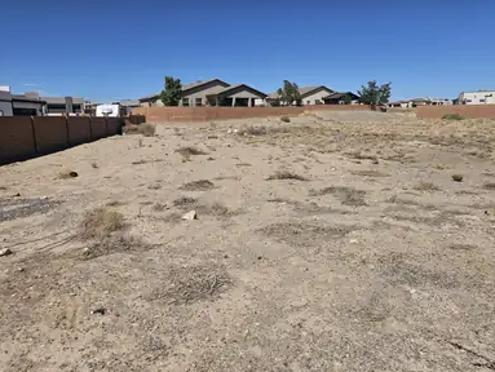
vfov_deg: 56.9
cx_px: 242
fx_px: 344
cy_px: 182
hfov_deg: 71.5
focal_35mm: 24
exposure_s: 1/1567
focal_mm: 6.3
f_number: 1.7
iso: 10
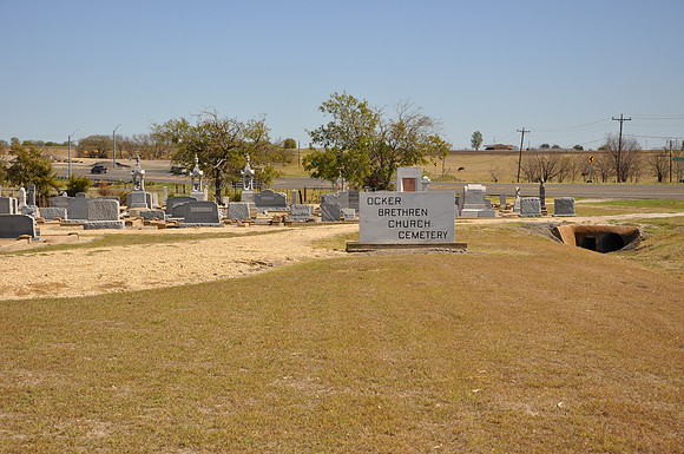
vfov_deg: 18.9
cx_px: 342
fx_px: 1366
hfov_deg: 28.1
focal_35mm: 72
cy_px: 227
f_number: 8
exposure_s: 1/250
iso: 200
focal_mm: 48
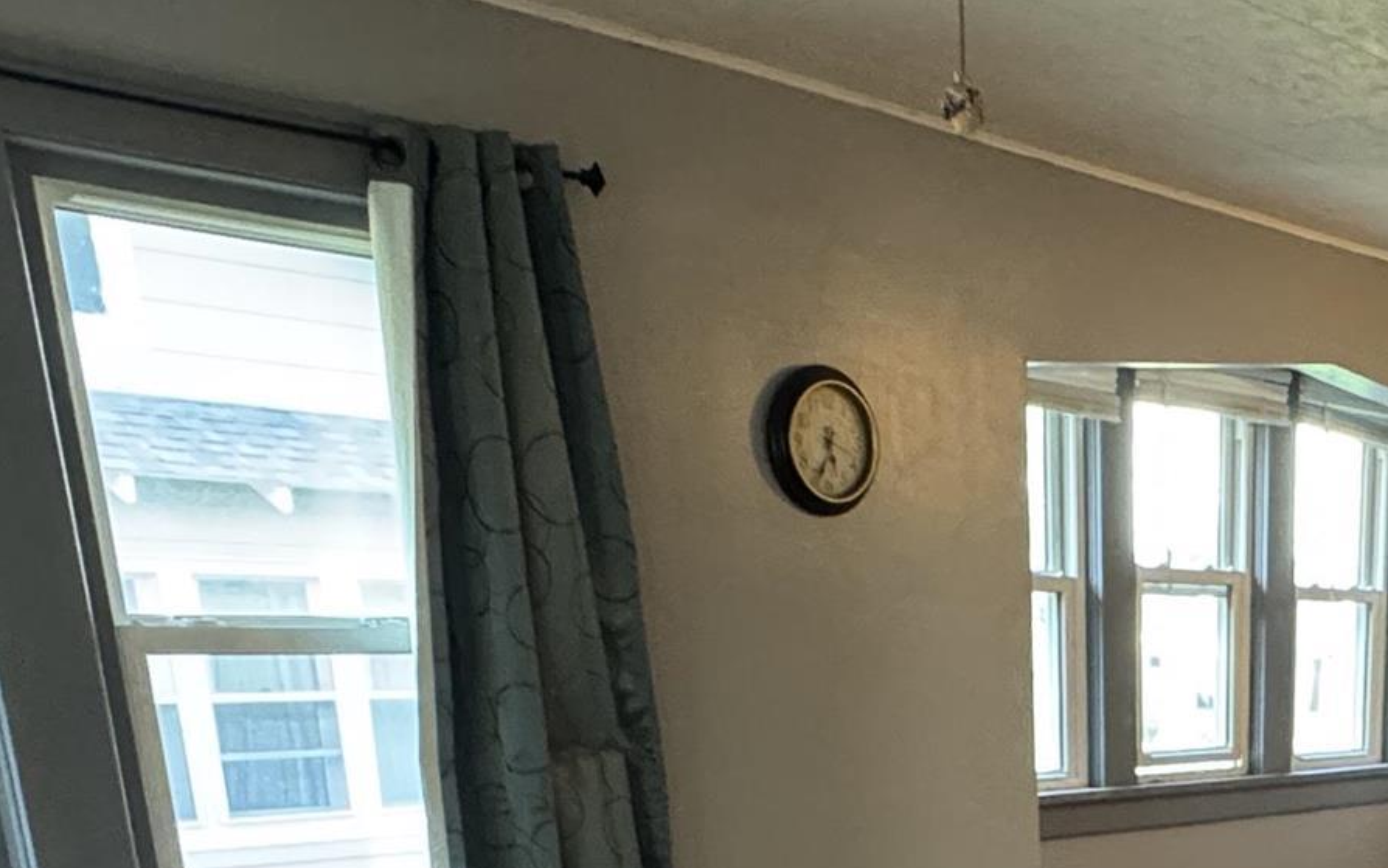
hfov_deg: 36.7
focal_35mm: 51
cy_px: 1314
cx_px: 1289
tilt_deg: -20.7
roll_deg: -1.3
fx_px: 1929
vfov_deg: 21.2
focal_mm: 2.22
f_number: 2.2
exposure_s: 1/60
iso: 640
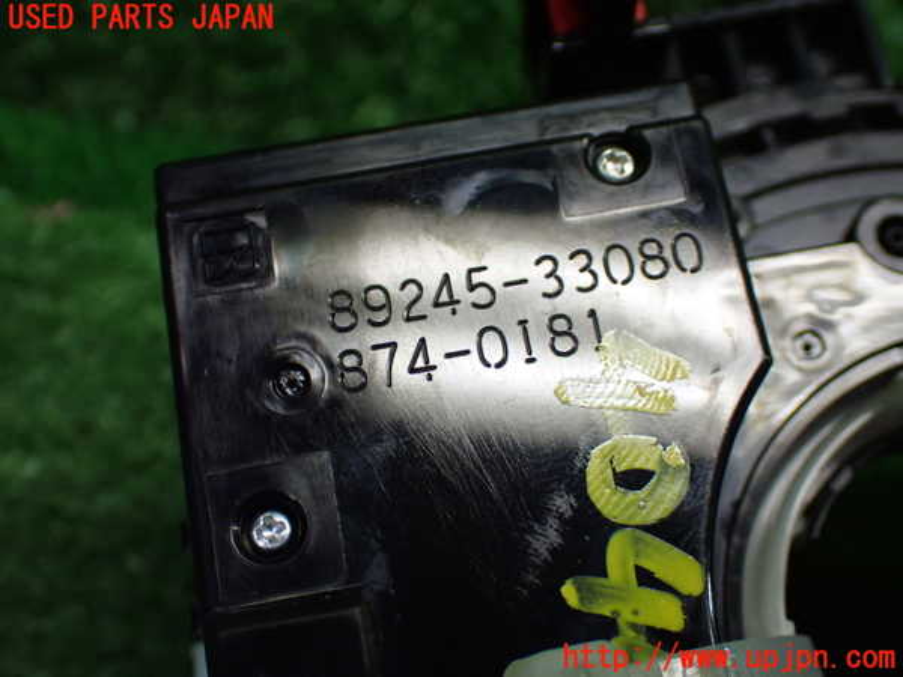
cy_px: 338
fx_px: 1304
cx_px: 452
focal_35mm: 50
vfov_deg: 29.1
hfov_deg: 38.2
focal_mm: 9.01
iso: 800
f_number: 3.2
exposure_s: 1/200
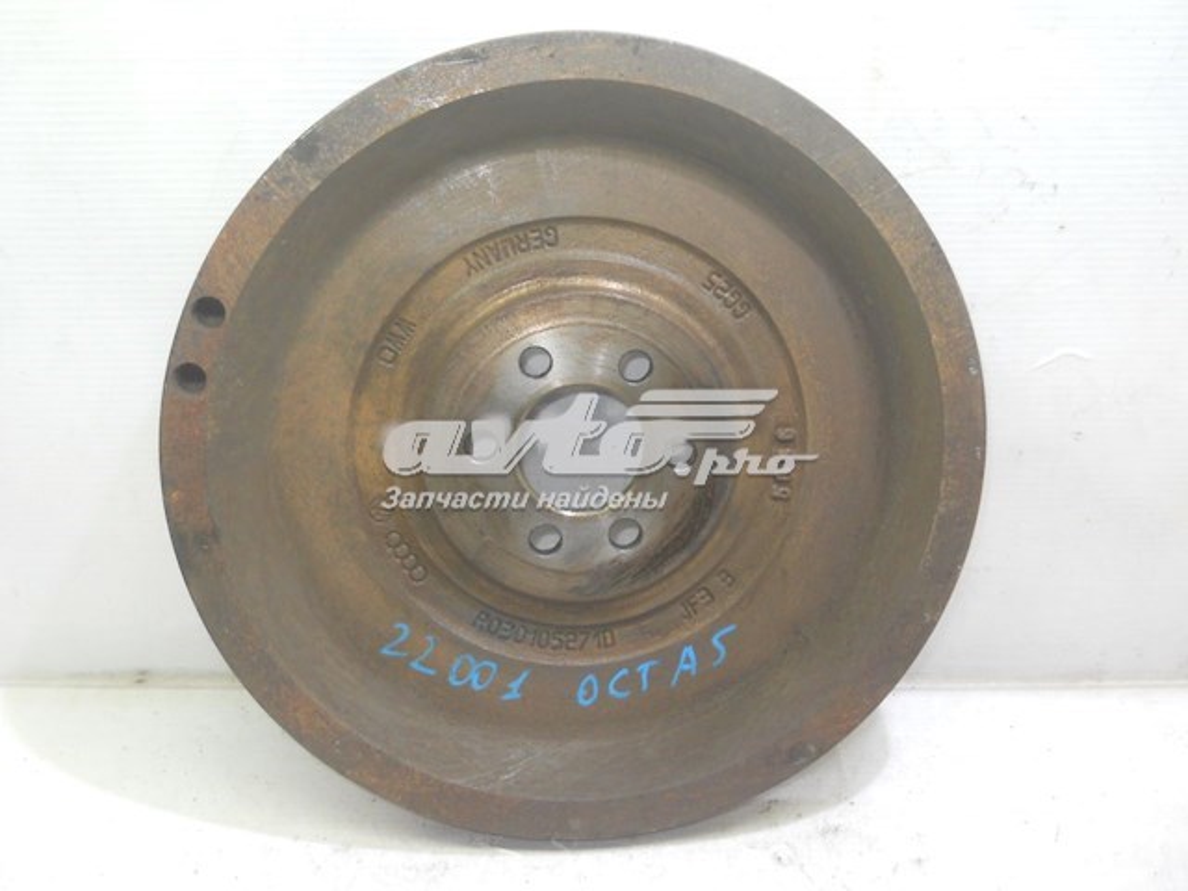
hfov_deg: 45.8
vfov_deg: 35.1
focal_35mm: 41
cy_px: 446
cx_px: 594
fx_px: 1407
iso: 200
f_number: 3.1
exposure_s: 1/30
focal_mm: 6.72
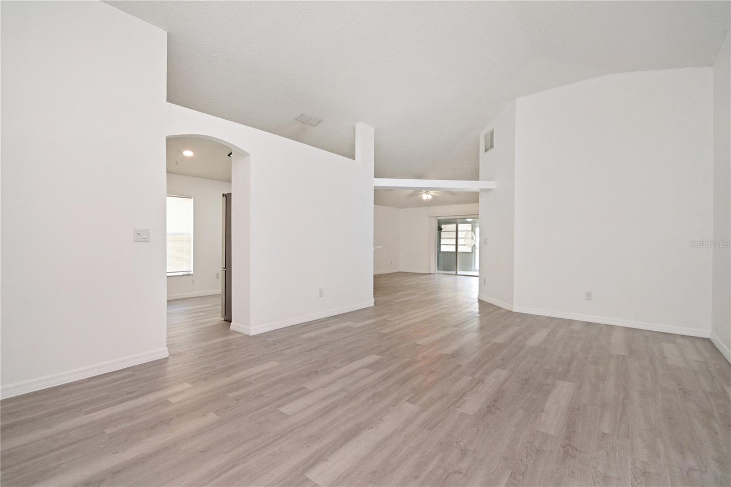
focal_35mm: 15
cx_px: 366
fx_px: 305
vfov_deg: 77.3
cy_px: 244
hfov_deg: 100.4
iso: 1000
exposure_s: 1/100
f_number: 7.1
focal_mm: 10
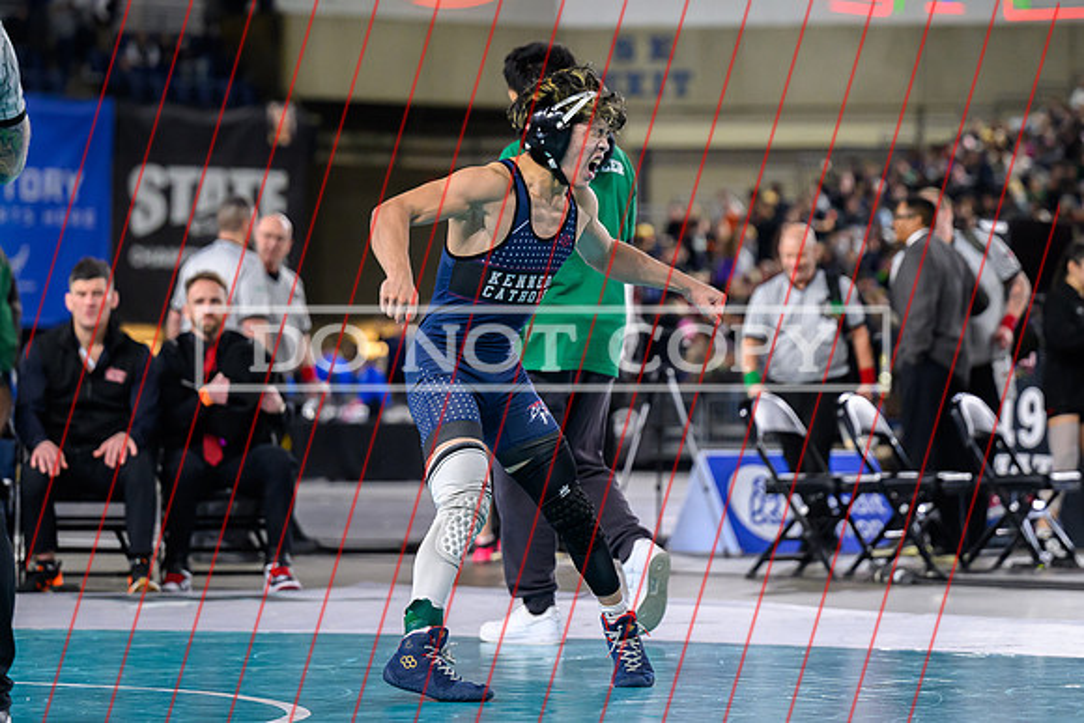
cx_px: 577
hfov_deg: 12.6
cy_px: 231
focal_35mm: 163
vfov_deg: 8.4
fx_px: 4908
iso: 2500
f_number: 2.8
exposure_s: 1/800
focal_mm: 101
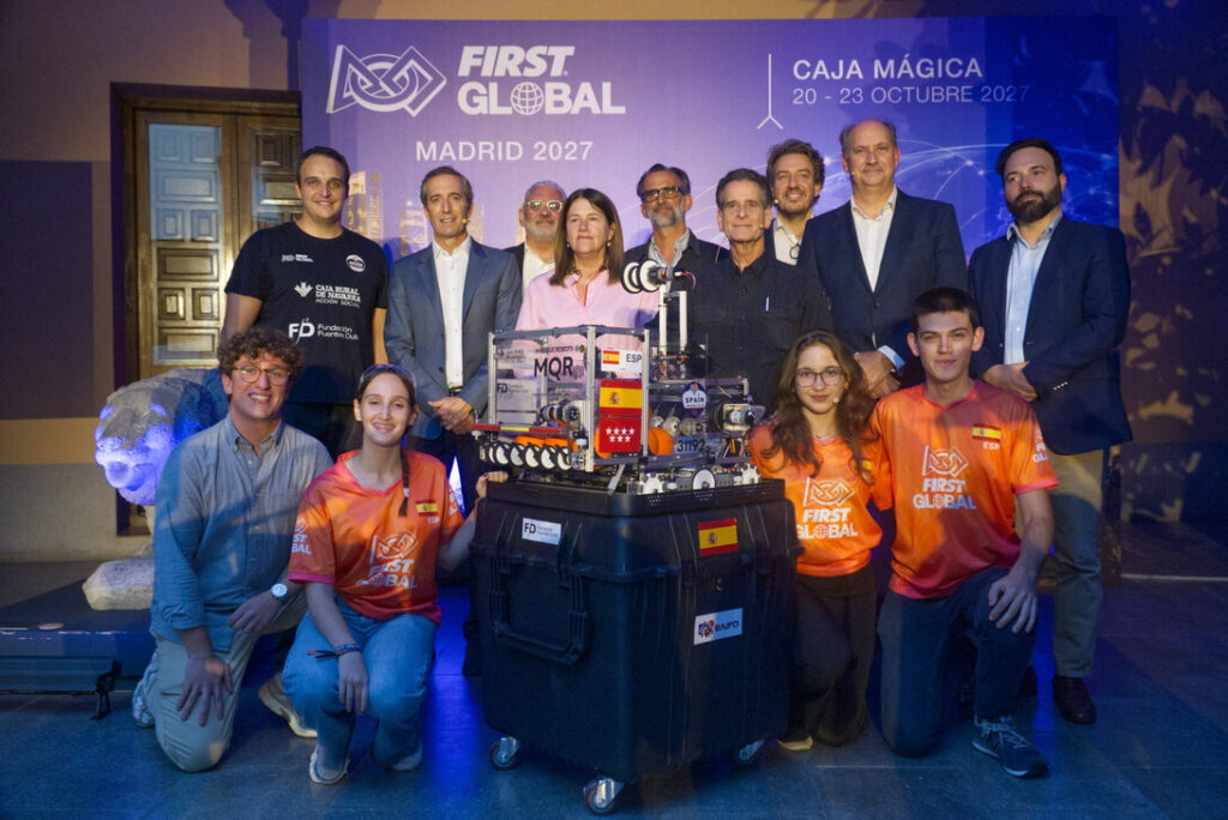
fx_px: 1024
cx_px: 614
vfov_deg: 43.7
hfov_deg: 61.9
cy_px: 410
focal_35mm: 30
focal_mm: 20
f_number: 4
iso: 2500
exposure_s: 1/160
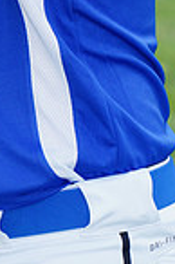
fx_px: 5057
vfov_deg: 3.0
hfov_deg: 2.0
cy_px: -250
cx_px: -82
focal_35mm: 692
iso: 200
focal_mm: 174
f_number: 8
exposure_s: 1/200
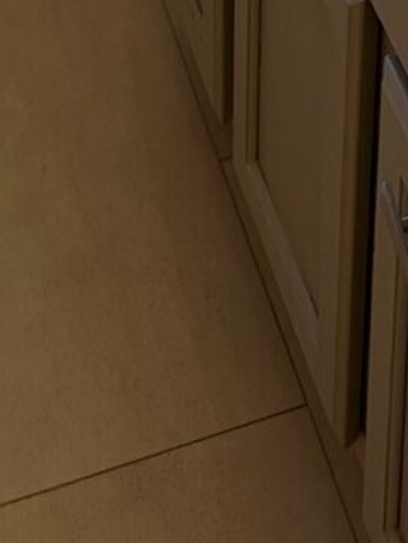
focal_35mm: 109
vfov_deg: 14.6
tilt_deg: -23.0
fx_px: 1712
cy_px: -581
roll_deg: -1.7
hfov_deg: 13.2
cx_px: 485
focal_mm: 6.76
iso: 100
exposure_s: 1/60
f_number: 1.78
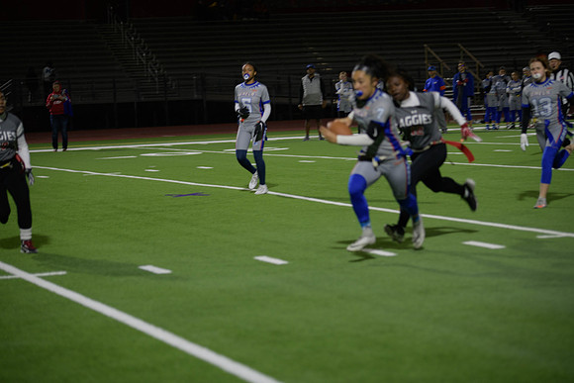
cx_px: 287
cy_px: 192
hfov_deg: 17.1
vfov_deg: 11.4
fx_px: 1914
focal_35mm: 120
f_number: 2.8
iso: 500
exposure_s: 1/200
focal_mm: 120
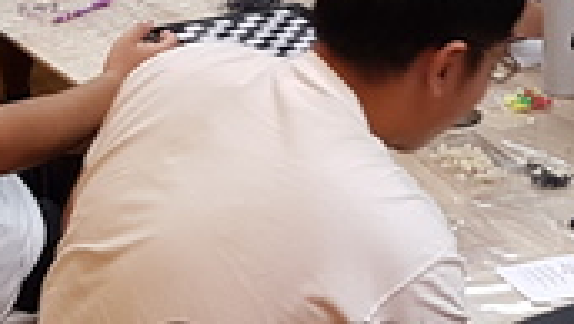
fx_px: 1751
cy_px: -55
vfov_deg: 10.4
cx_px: 344
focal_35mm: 115
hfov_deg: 18.6
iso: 80
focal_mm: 4.2
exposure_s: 1/60
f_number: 1.7
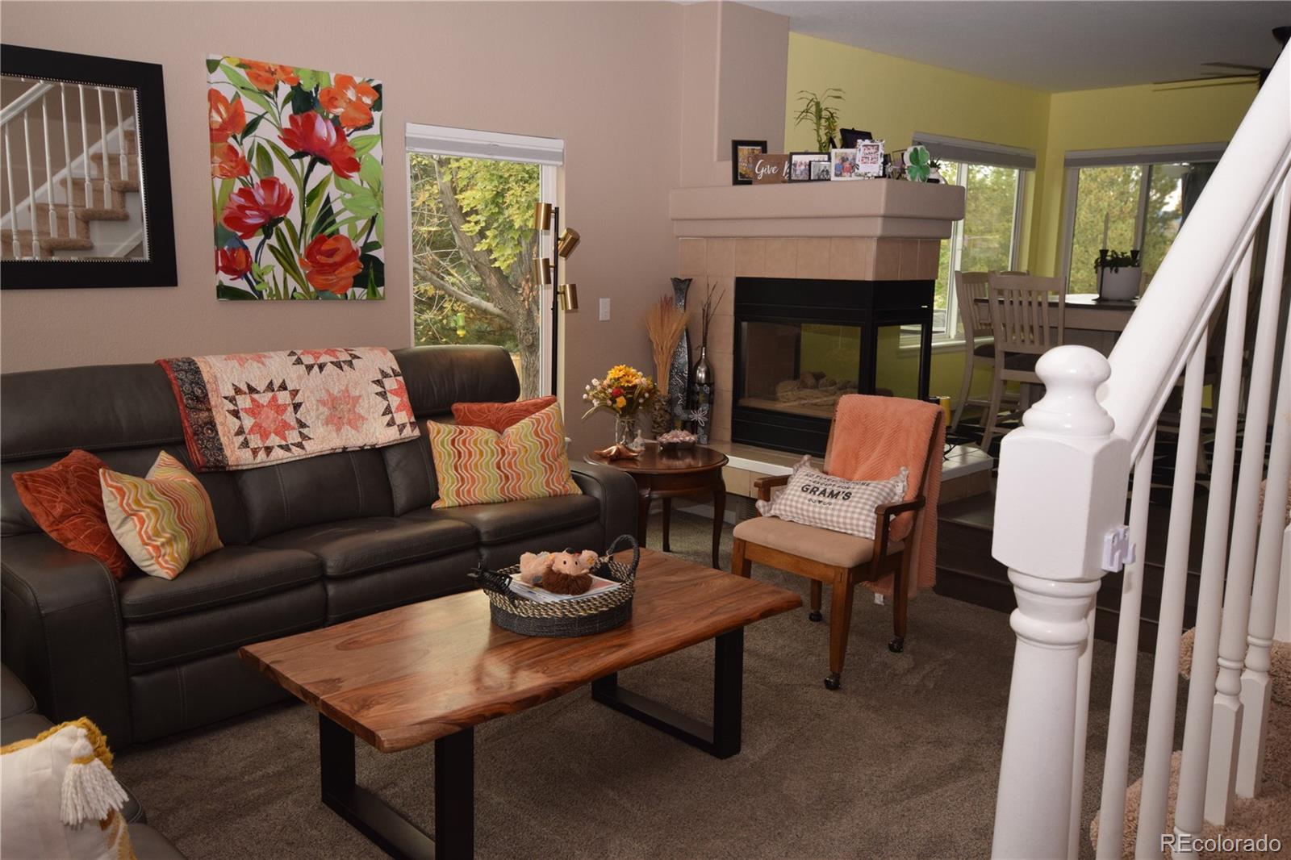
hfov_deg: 61.9
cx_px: 646
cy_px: 430
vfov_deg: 43.6
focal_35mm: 30
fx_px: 1076
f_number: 8
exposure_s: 1/60
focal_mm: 20
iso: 800
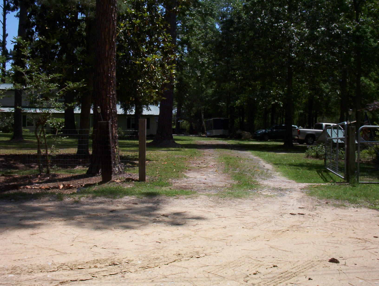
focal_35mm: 39
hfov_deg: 47.8
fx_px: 428
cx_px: 190
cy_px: 143
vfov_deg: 37.0
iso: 100
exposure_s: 1/301
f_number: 8
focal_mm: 6
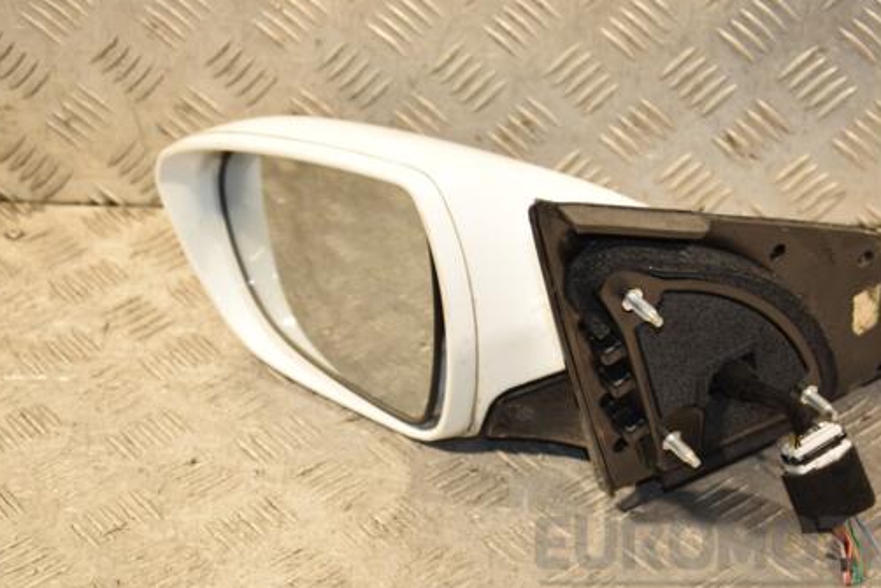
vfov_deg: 15.9
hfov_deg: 23.6
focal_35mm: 86
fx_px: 2105
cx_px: 502
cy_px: 309
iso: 800
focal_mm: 48
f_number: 5
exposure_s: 1/200
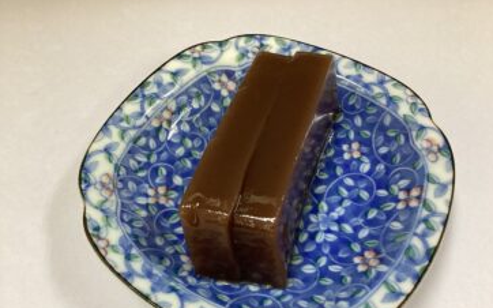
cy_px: 190
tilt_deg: -60.0
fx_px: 457
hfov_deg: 56.7
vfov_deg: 37.1
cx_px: 254
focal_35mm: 34
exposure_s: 1/60
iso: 125
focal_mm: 3.3
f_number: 2.4
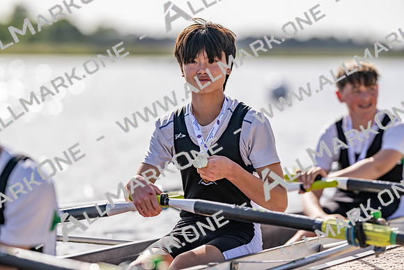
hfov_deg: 15.2
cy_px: 135
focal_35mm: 135
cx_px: 202
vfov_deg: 10.2
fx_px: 1515
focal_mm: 135
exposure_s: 1/6400
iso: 64
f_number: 1.8
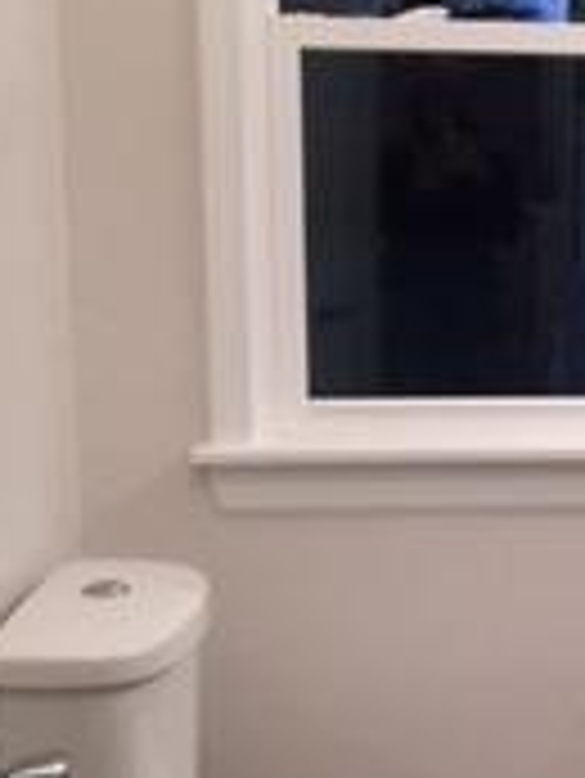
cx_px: 765
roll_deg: -2.1
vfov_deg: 18.3
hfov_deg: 13.3
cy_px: 477
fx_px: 2408
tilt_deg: -10.9
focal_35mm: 107
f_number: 2.2
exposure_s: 1/30
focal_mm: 4.15
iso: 100
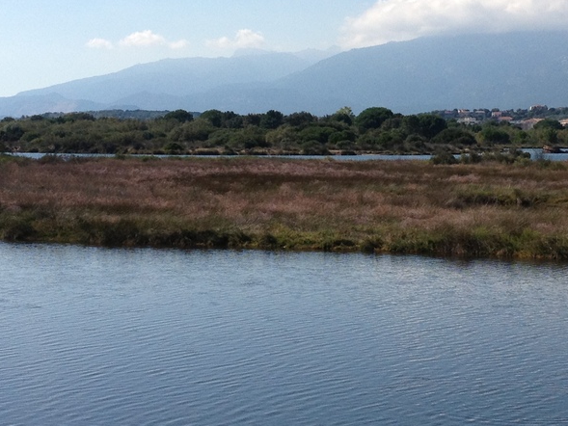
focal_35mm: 95
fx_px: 1559
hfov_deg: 20.5
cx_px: 428
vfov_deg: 15.6
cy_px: 161
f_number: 2.4
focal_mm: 4.28
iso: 64
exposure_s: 1/2404
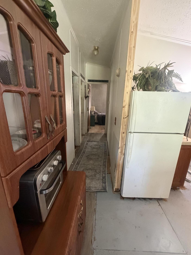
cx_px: 100
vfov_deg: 98.1
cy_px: 132
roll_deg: -3.2
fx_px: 110
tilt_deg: -15.5
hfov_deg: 81.7
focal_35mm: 15
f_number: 2.2
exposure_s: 1/60
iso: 640
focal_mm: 2.22
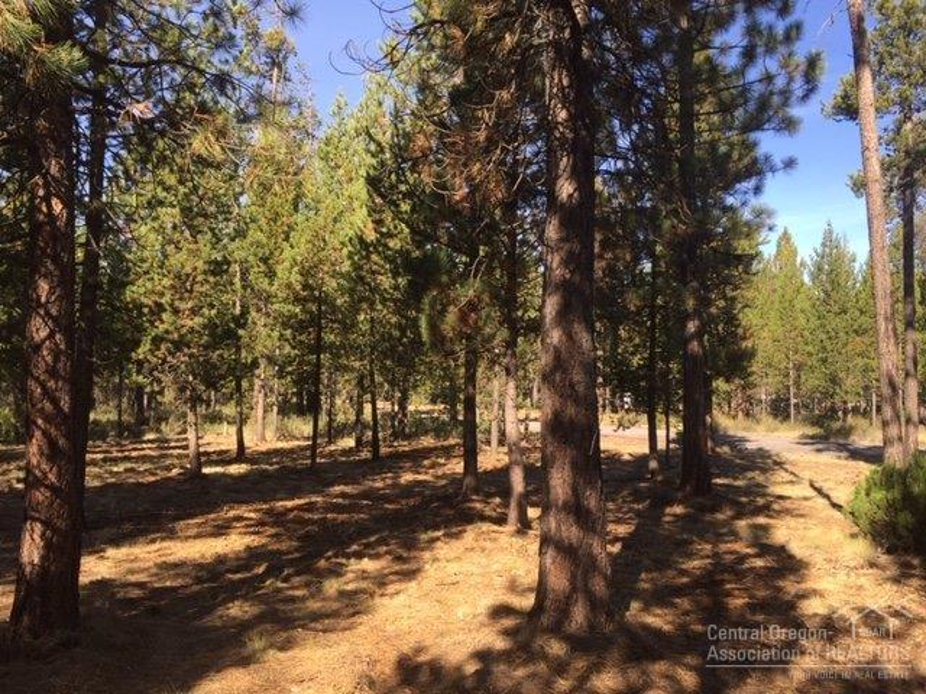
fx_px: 776
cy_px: 347
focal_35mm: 29
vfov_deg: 48.2
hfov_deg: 61.7
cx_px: 463
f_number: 2.2
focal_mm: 4.15
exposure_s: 1/608
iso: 32
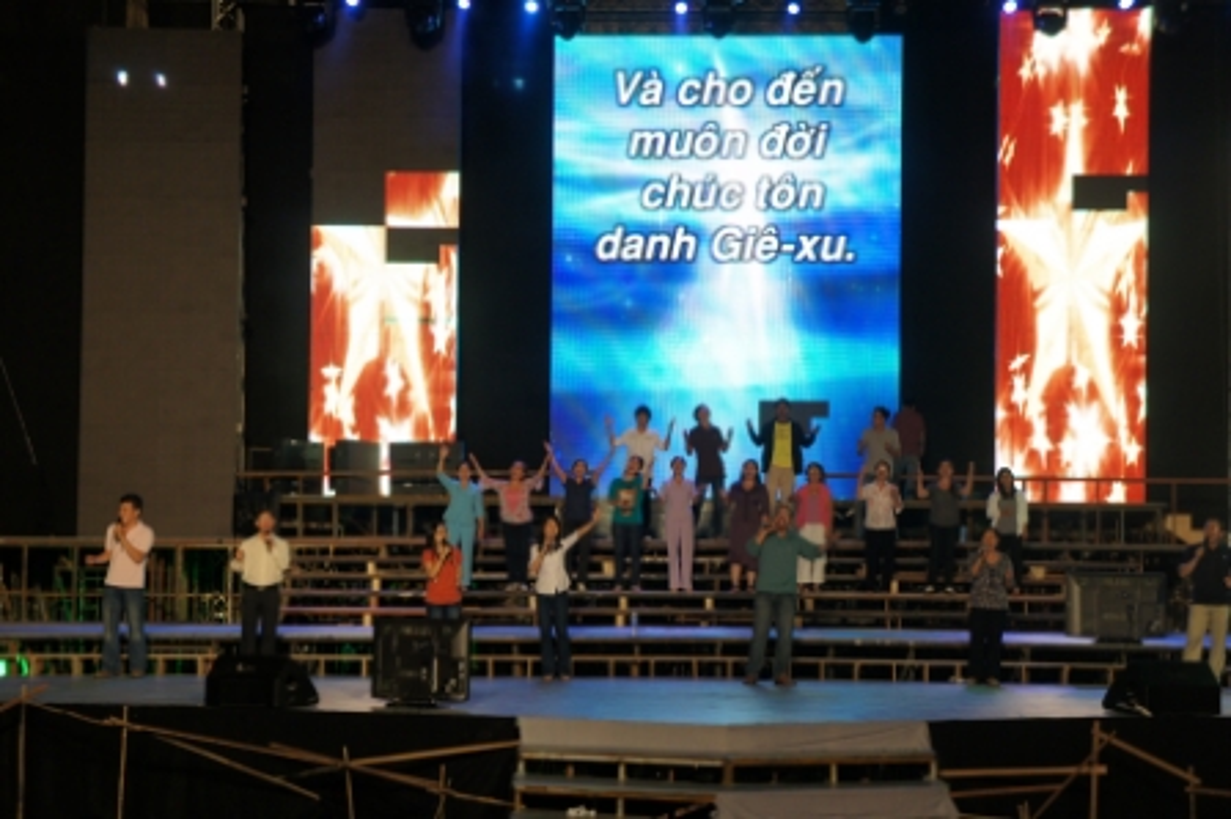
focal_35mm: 82
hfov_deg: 24.6
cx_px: 616
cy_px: 410
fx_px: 2819
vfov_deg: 16.5
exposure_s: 1/100
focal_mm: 55
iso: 640
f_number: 5.6
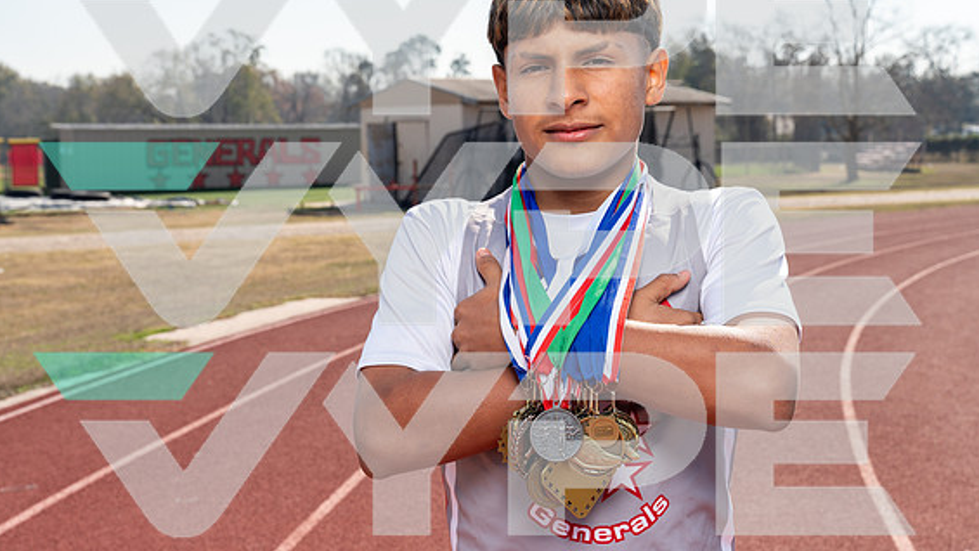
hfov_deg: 36.6
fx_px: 1480
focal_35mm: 57
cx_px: 480
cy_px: 235
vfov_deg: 21.1
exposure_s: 1/200
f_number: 9
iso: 125
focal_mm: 53
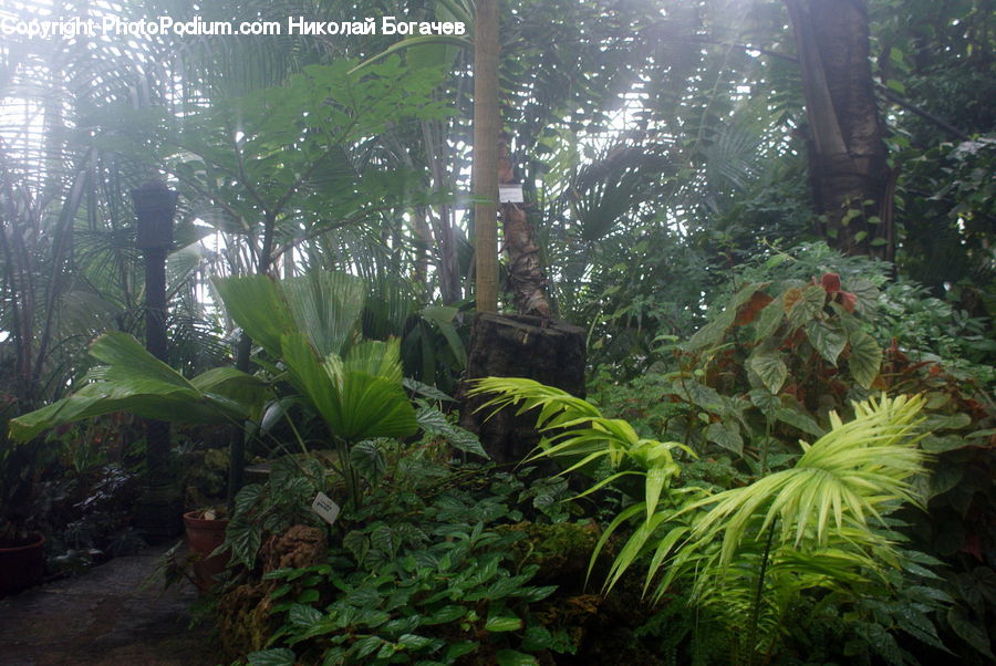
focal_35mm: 36
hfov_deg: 53.1
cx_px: 498
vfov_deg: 37.0
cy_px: 333
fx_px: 997
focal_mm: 24
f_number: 4.5
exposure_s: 1/13
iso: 400
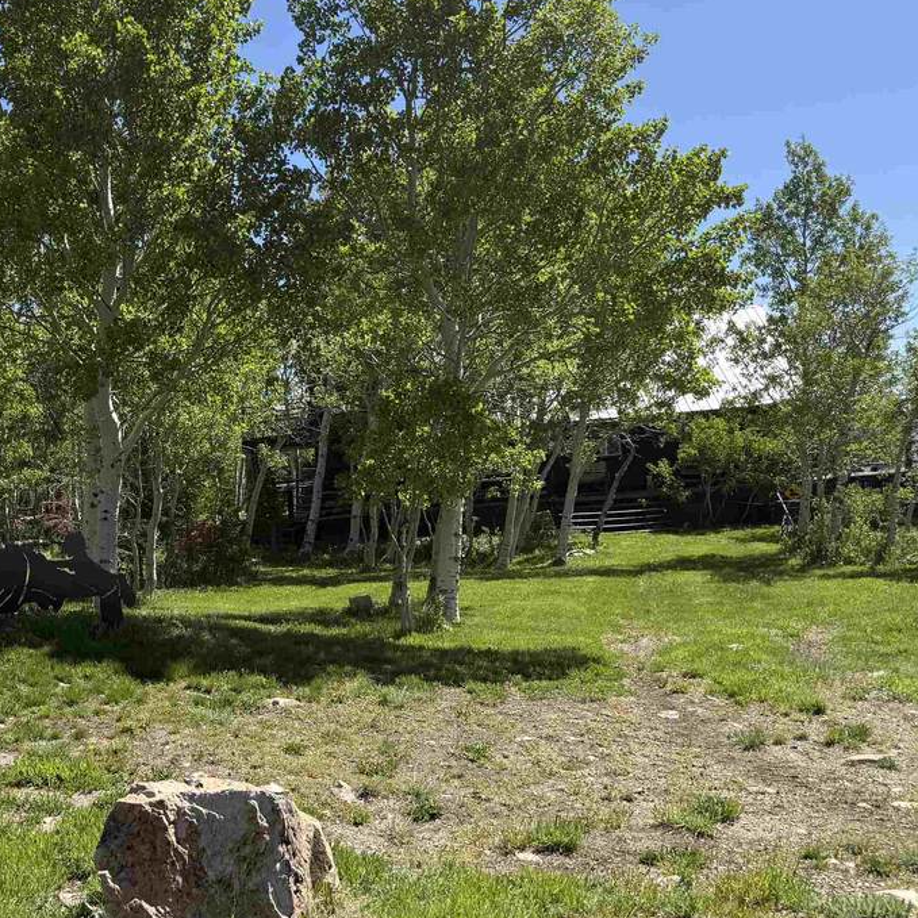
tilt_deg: -1.8
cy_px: 499
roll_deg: +2.7
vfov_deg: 41.8
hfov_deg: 40.4
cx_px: 207
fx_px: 1200
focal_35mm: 40
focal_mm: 6.76
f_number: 1.78
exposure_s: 1/3425
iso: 100
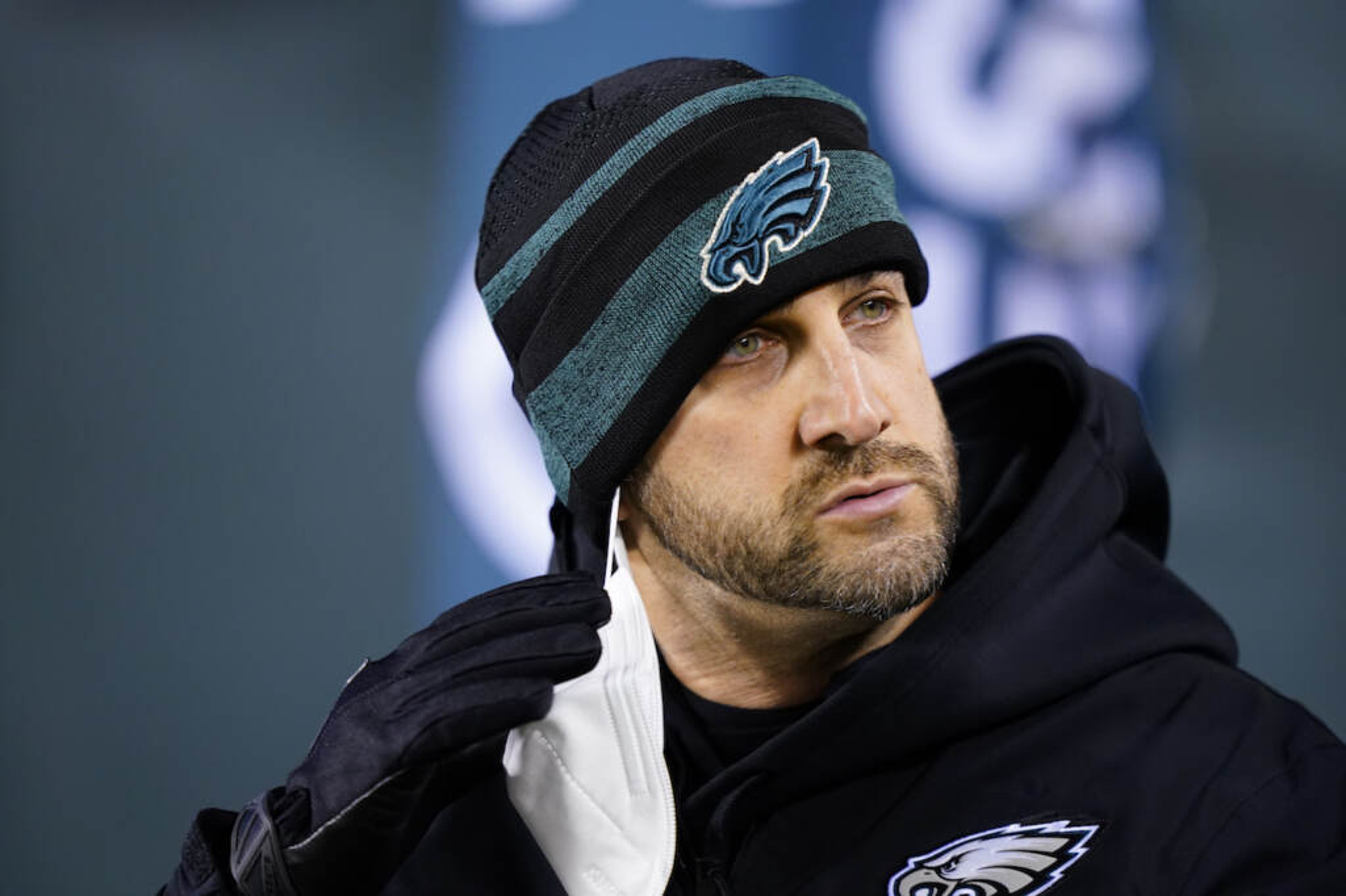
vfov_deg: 3.4
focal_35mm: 400
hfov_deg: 5.2
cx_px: 673
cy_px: 448
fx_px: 14950
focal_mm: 400
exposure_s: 1/1000
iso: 3200
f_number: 2.8
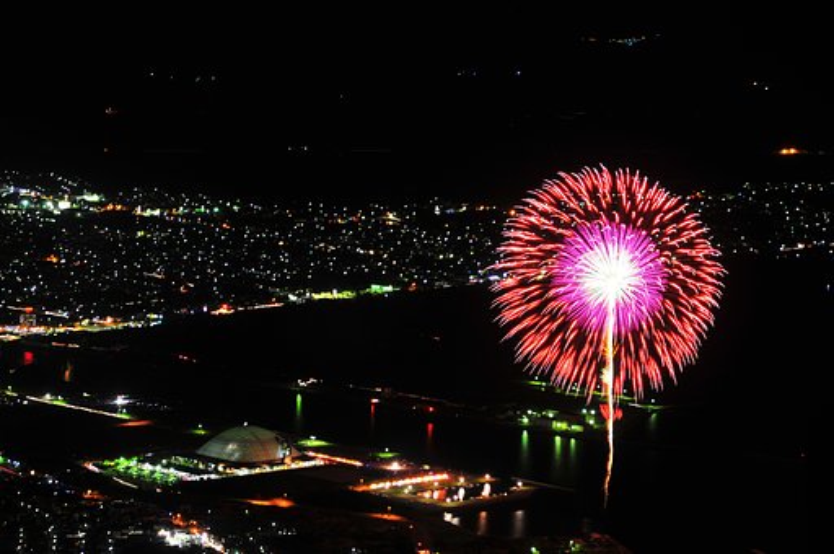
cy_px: 277
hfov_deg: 13.1
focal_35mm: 158
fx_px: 3644
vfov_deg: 8.7
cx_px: 417
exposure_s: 7.8
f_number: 9
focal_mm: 105
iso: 200
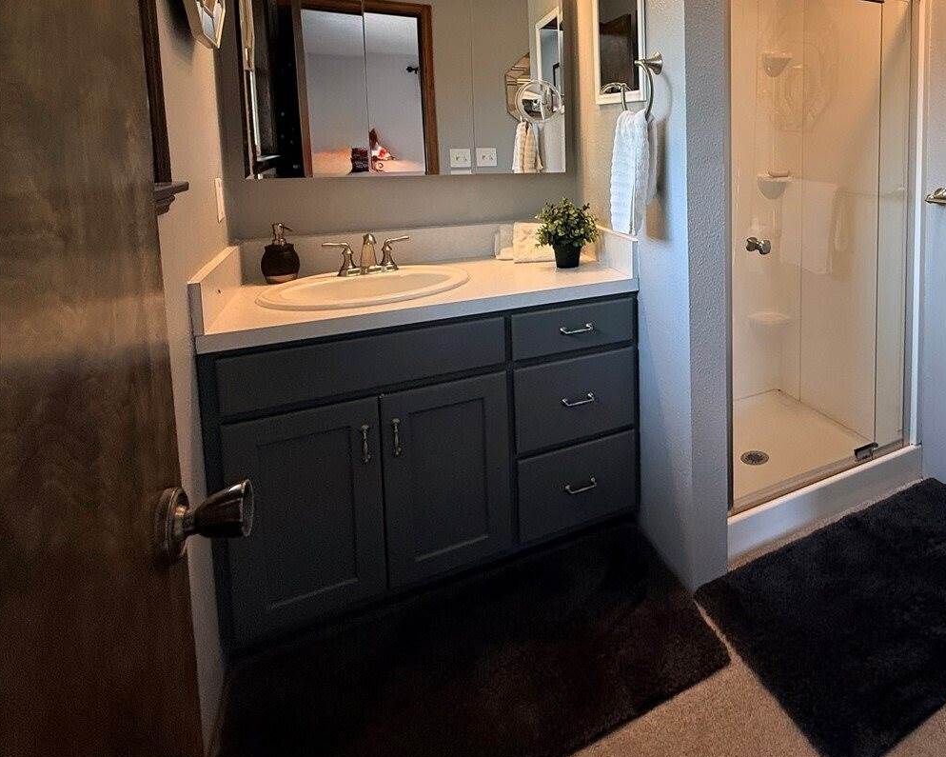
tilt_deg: -5.2
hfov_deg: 67.9
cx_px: 757
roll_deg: +0.8
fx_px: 616
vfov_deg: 59.8
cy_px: 190
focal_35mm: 22
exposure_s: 1/120
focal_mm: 2.22
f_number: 2.2
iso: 250
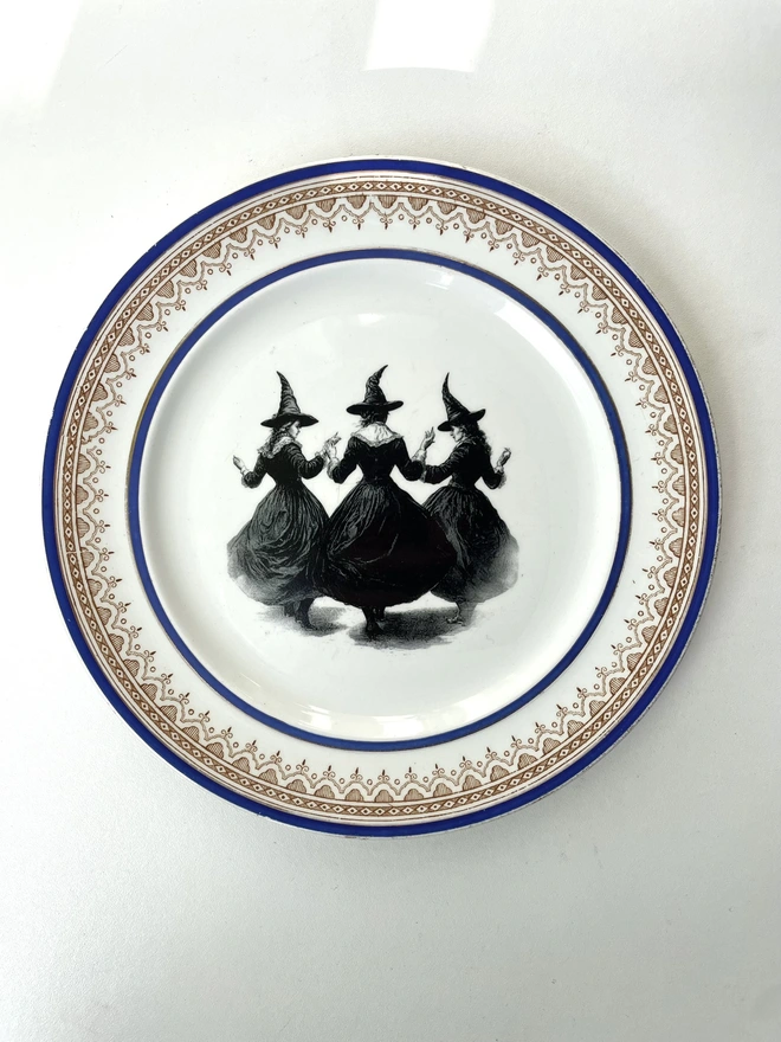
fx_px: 782
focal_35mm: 26
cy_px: 521
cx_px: 390
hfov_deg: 53.1
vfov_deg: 67.3
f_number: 1.6
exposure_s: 1/498
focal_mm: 4.2
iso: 32
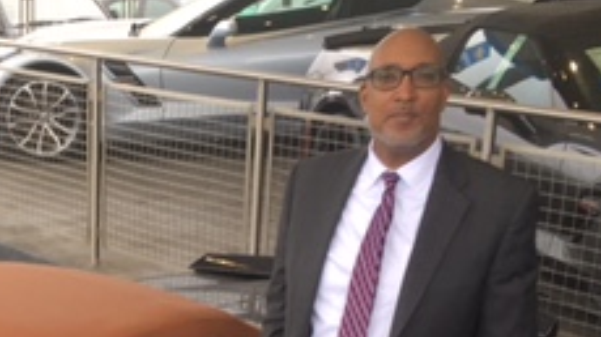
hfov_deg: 23.0
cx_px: -29
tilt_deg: -21.1
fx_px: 1401
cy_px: 494
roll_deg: +1.4
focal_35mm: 88
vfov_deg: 13.0
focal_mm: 4.15
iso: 32
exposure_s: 1/60
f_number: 2.2
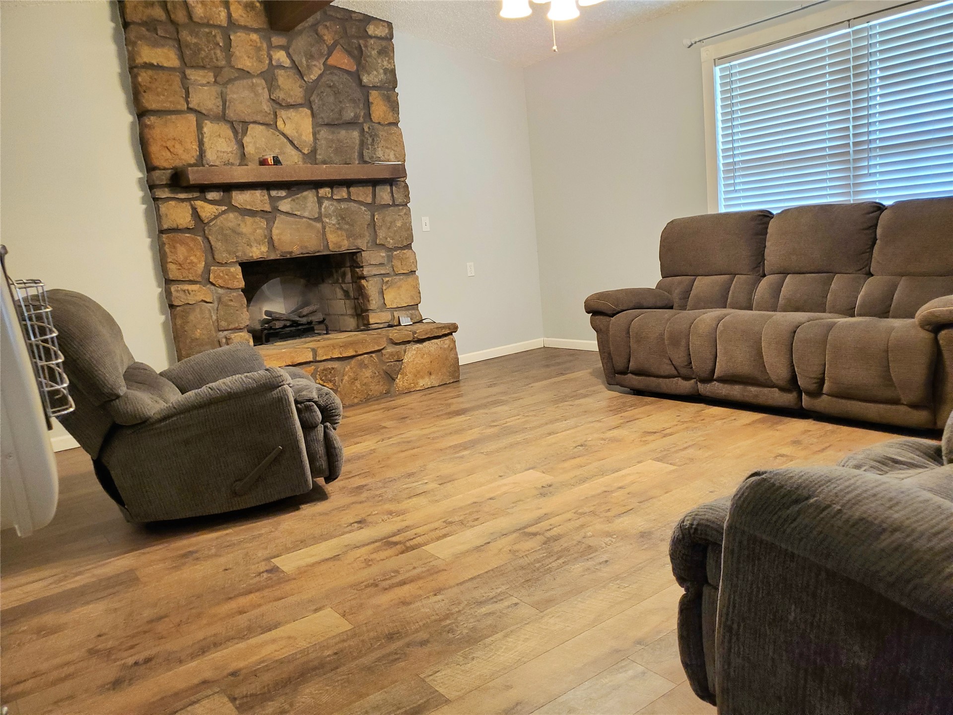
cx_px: 476
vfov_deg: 53.1
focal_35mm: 26
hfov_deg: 67.3
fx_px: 716
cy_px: 358
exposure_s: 1/40
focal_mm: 4.3
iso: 320
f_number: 1.5
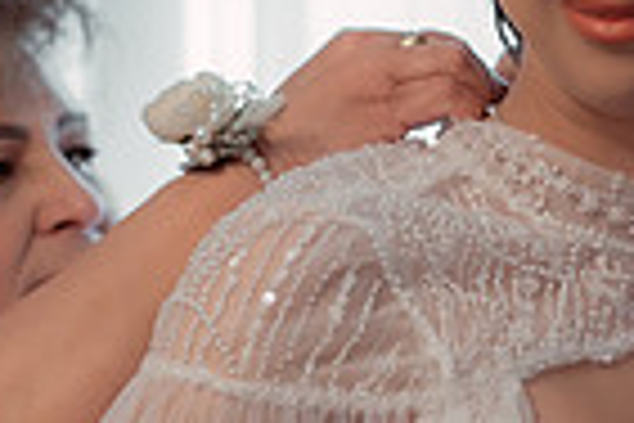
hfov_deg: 5.9
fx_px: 6163
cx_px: 661
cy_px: 414
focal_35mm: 350
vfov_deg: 3.9
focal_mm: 85
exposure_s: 1/250
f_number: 3.5
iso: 1600
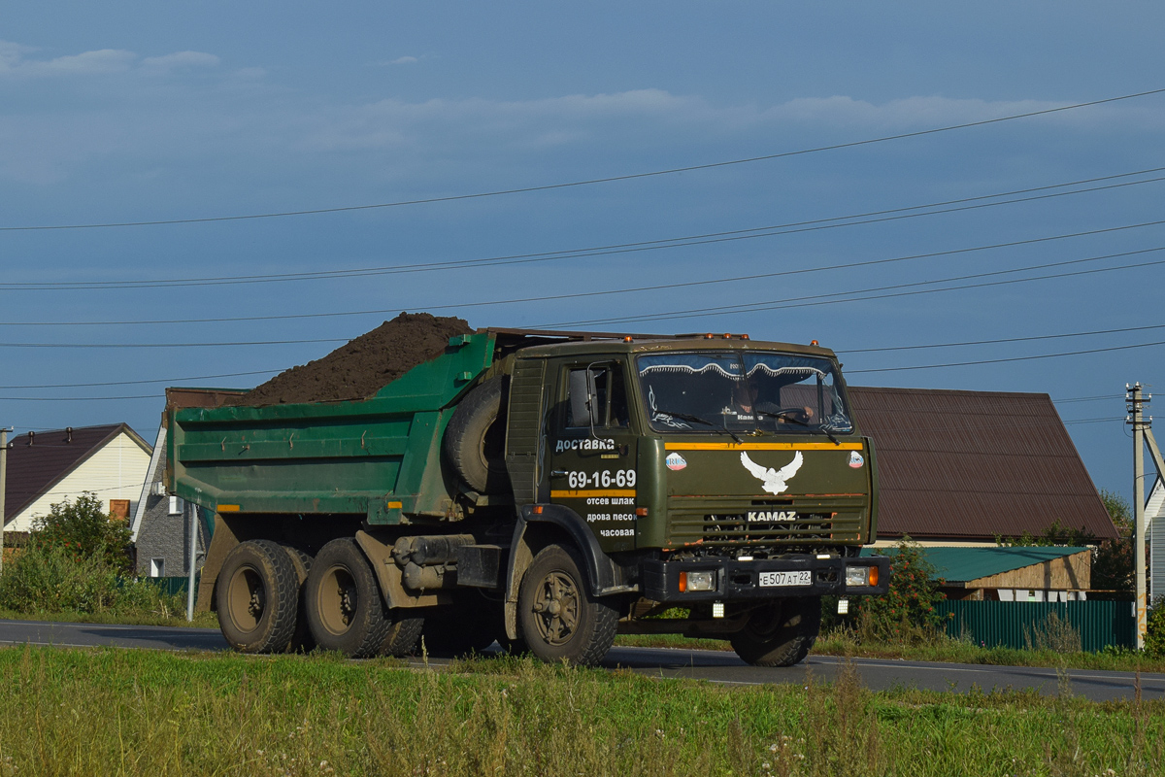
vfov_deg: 16.6
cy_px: 388
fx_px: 2670
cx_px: 582
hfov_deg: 24.6
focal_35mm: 82
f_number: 7.1
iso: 200
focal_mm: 55
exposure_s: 1/1250
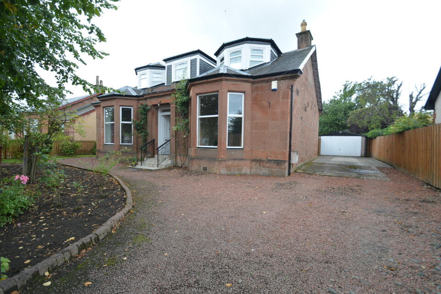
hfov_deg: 96.7
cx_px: 213
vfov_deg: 73.8
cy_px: 143
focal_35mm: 16
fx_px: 196
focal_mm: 10
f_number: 5.6
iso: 200
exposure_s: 1/125
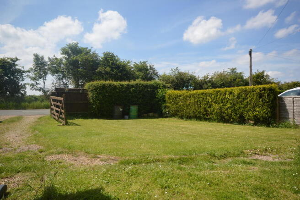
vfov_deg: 47.8
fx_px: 225
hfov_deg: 67.4
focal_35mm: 27
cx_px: 150
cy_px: 100
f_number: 8
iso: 100
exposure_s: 1/250
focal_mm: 18
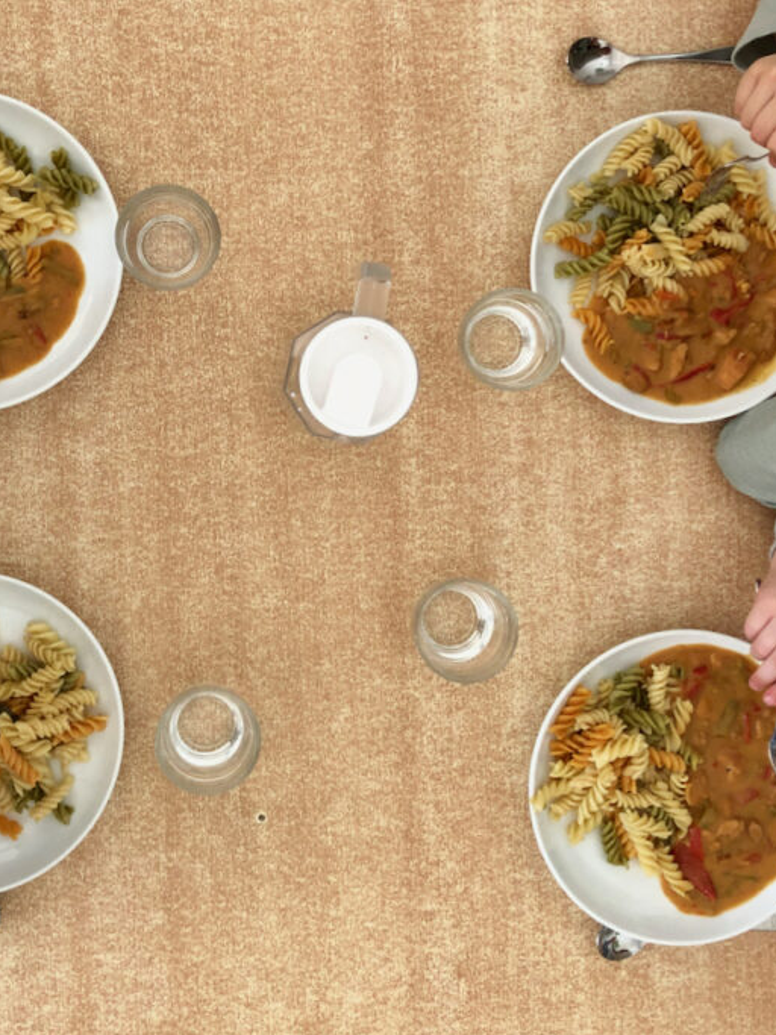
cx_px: 252
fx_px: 1256
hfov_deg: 34.0
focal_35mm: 42
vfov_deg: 44.4
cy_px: 388
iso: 40
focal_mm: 4
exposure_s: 1/120
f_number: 1.8
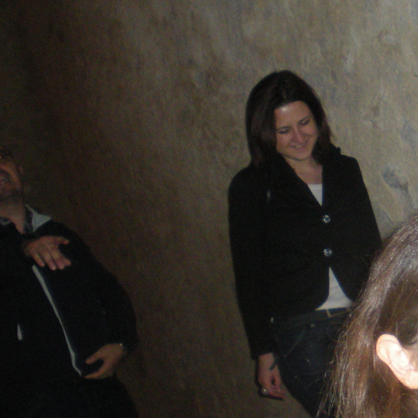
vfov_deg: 20.4
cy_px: 210
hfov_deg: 19.8
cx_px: 420
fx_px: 1161
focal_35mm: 85
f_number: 3.1
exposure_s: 1/60
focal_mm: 6.3
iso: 250
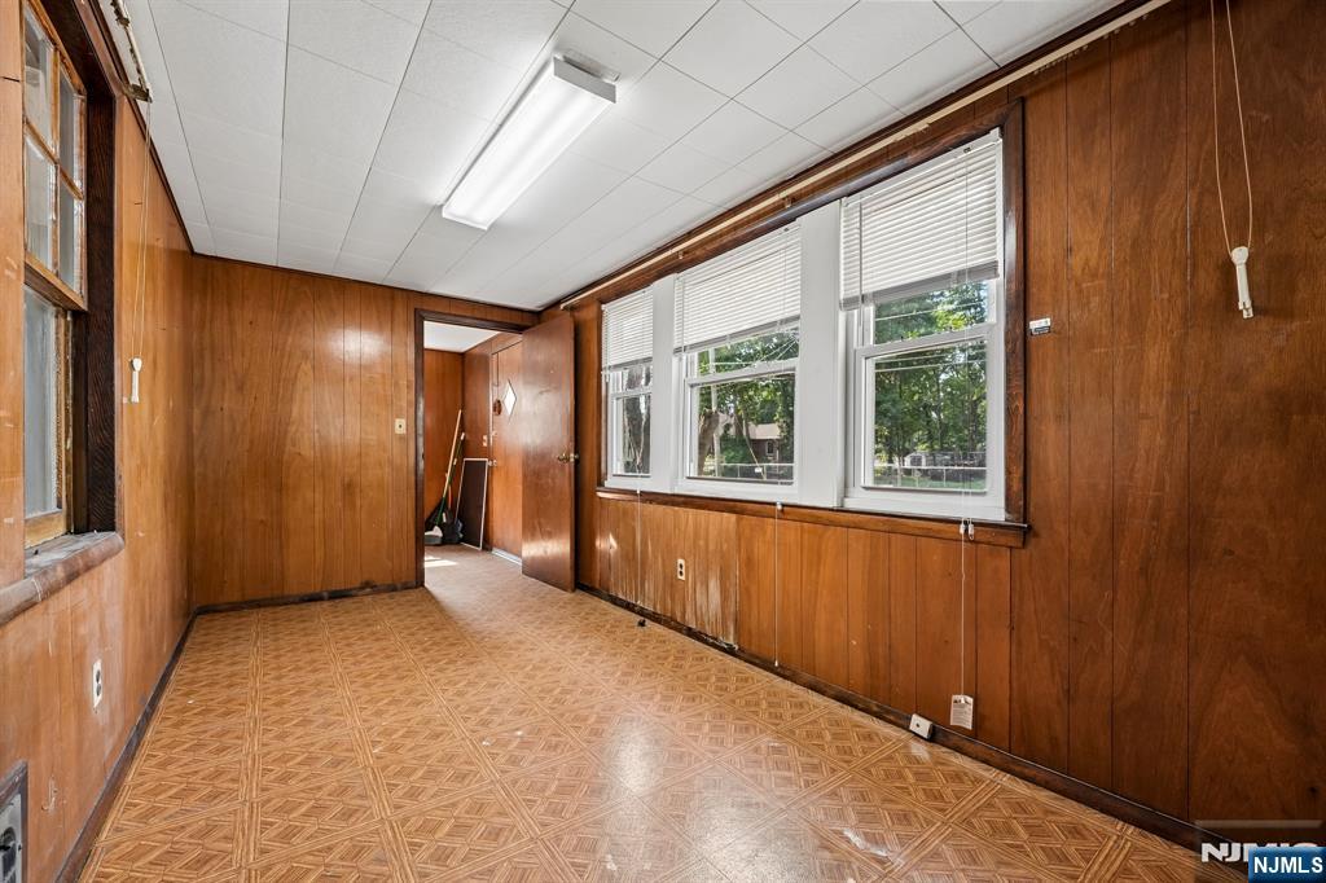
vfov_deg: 81.2
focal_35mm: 14
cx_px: 663
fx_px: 515
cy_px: 442
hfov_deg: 104.3
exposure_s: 1/15
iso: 250
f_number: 6.3
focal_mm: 14
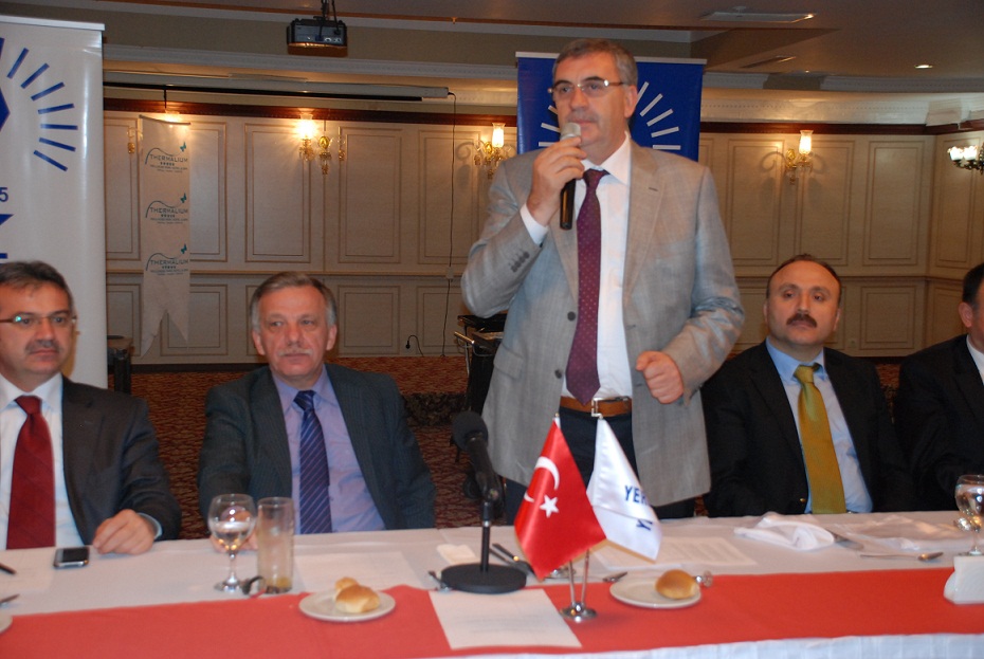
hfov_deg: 41.1
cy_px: 330
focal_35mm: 48
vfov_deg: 28.2
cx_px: 492
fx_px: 1314
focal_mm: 32
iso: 800
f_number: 5
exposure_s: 1/60
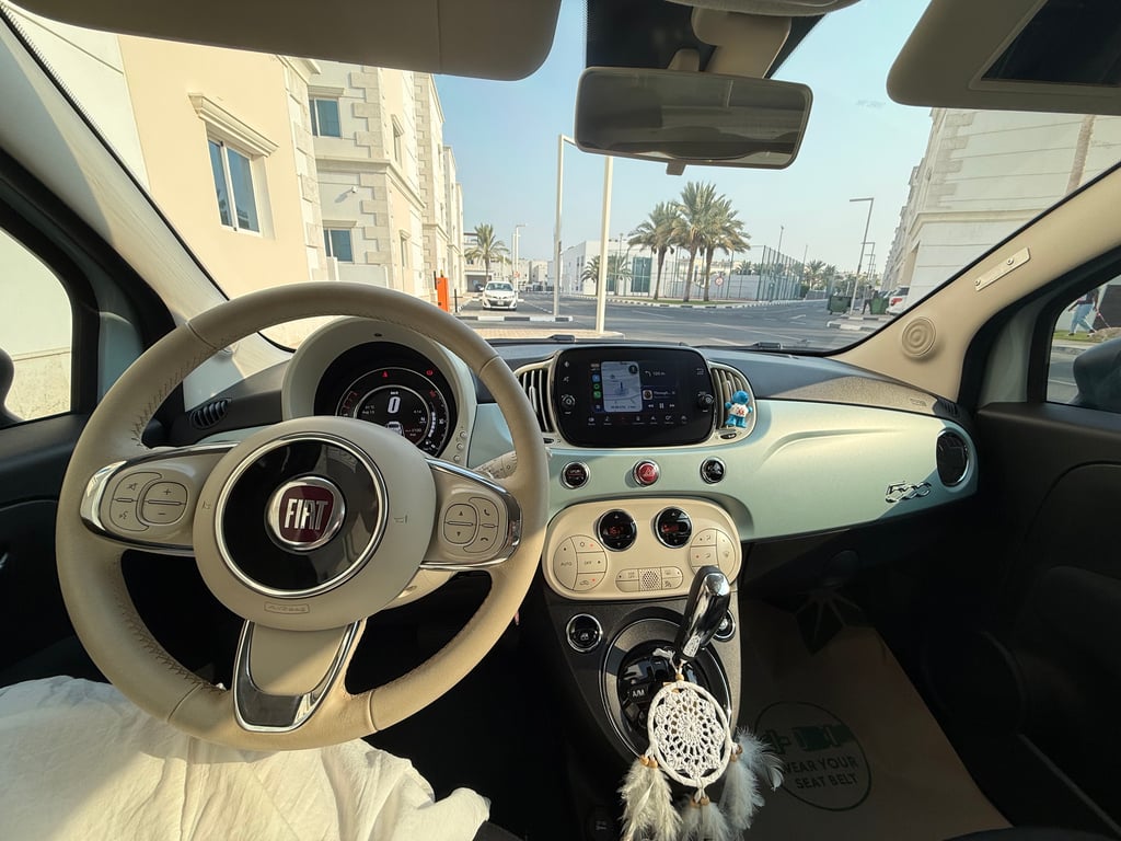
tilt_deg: -16.6
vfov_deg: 85.7
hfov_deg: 102.1
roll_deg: -2.3
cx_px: 560
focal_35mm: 14
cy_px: 420
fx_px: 453
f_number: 2.2
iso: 50
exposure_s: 1/370
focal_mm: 2.22
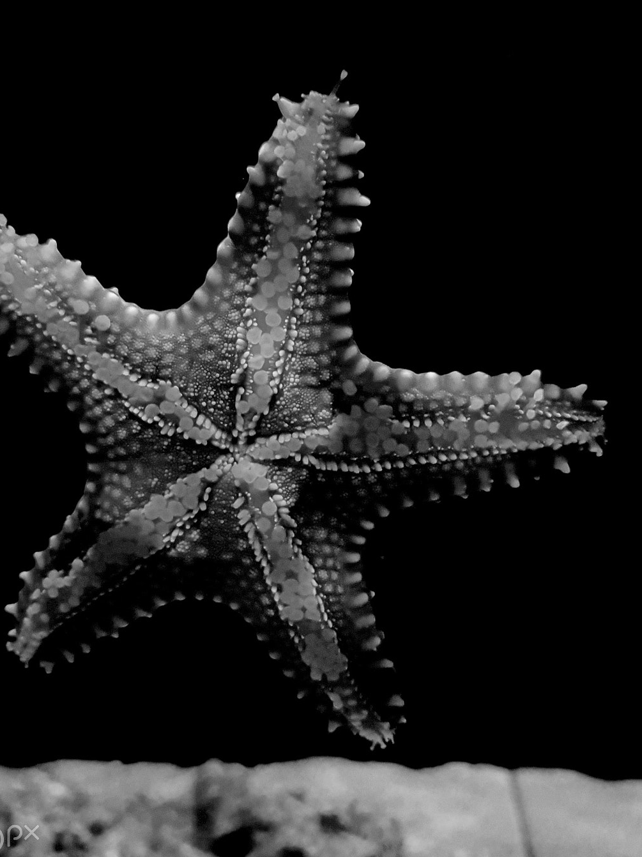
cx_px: 263
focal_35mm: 31
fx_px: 767
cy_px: 413
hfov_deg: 45.2
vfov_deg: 58.4
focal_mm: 4.2
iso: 800
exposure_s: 1/60
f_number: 1.7
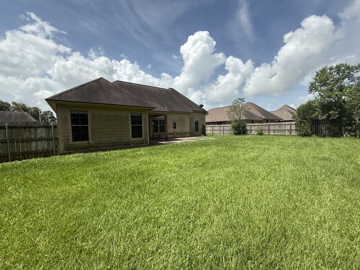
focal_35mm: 14
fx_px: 146
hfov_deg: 102.1
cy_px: 135
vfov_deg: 85.7
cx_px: 180
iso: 50
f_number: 2.2
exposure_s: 1/1745
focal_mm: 2.22
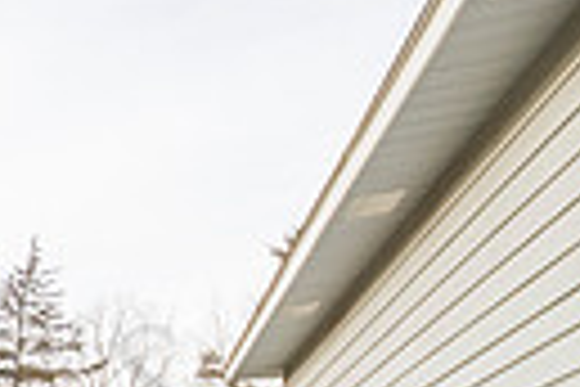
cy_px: 601
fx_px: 1015
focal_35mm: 63
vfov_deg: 18.7
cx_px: -643
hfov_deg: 18.0
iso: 400
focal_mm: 14
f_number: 5
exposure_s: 1/500
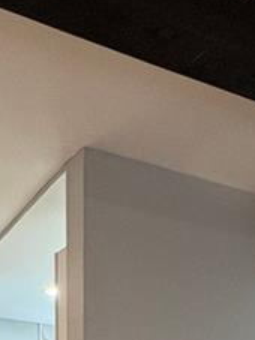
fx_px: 728
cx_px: 15
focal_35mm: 74
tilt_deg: -6.4
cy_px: 614
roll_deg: +0.1
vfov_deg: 19.5
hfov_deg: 19.4
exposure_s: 1/60
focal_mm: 2.22
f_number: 2.2
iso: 125
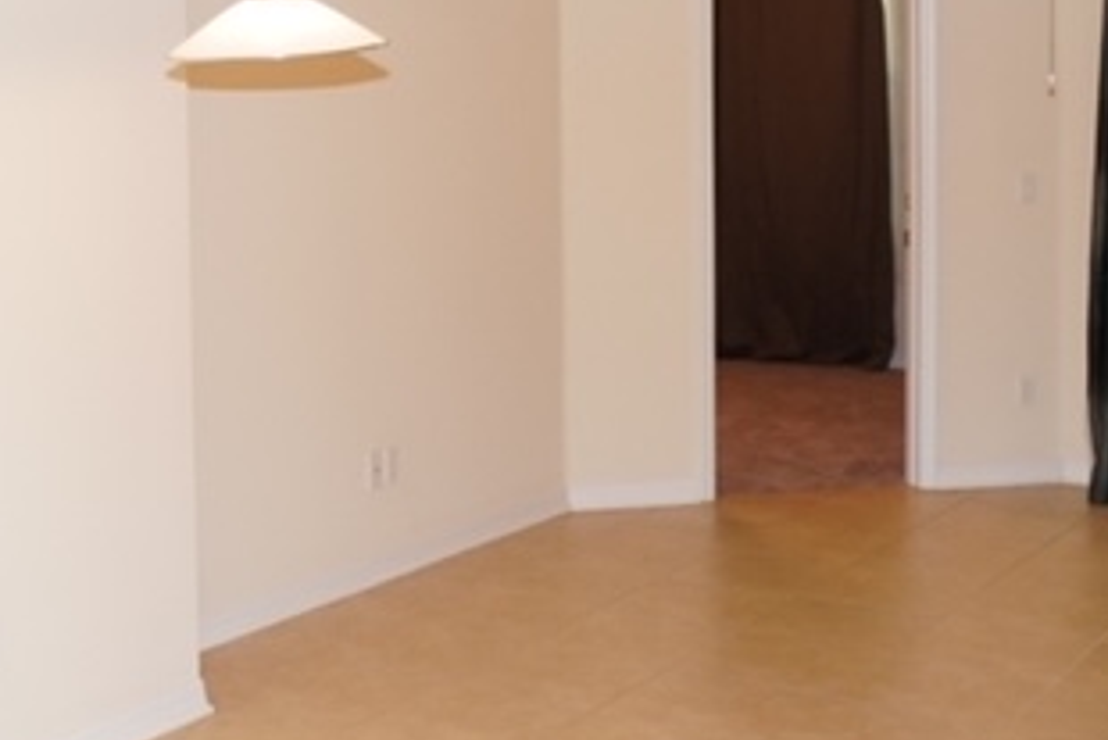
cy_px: 200
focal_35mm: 62
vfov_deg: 21.8
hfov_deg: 31.6
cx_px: 243
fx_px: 1909
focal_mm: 10
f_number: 4
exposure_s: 1/60
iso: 400
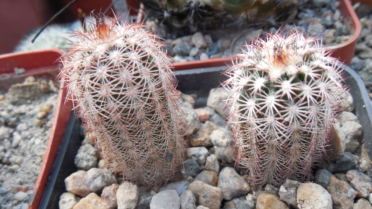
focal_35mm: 34
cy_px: 121
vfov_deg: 34.6
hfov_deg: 58.0
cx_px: 186
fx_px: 335
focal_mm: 5.6
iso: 125
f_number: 3.6
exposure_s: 1/50
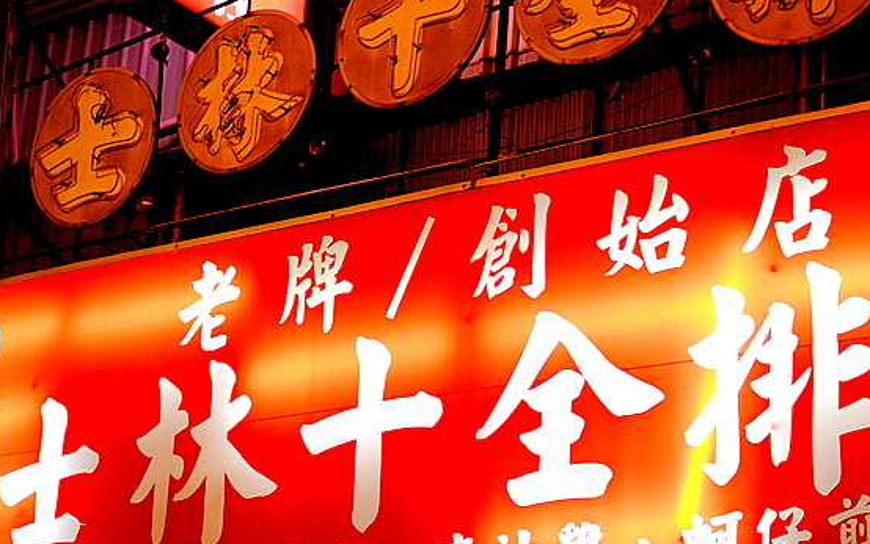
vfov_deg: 16.7
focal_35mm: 78
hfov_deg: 26.5
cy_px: 377
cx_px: 485
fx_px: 1849
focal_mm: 35
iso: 400
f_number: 1.4
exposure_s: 1/75
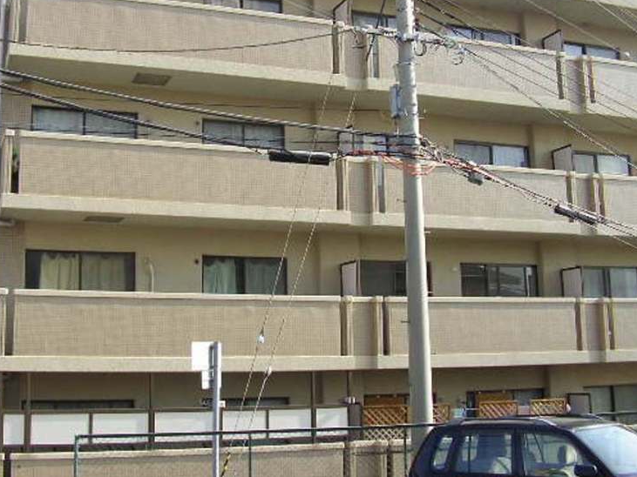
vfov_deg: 29.5
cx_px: 234
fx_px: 902
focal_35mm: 49
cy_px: 170
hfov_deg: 38.6
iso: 71
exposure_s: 1/435
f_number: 2.9
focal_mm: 5.8
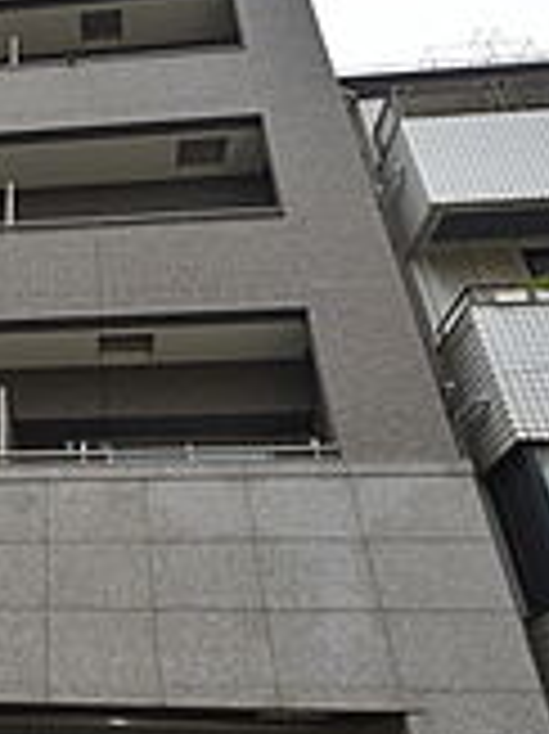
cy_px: 297
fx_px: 720
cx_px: -14
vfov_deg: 53.6
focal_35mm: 34
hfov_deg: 36.9
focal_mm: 10
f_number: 6.3
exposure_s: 1/200
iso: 100
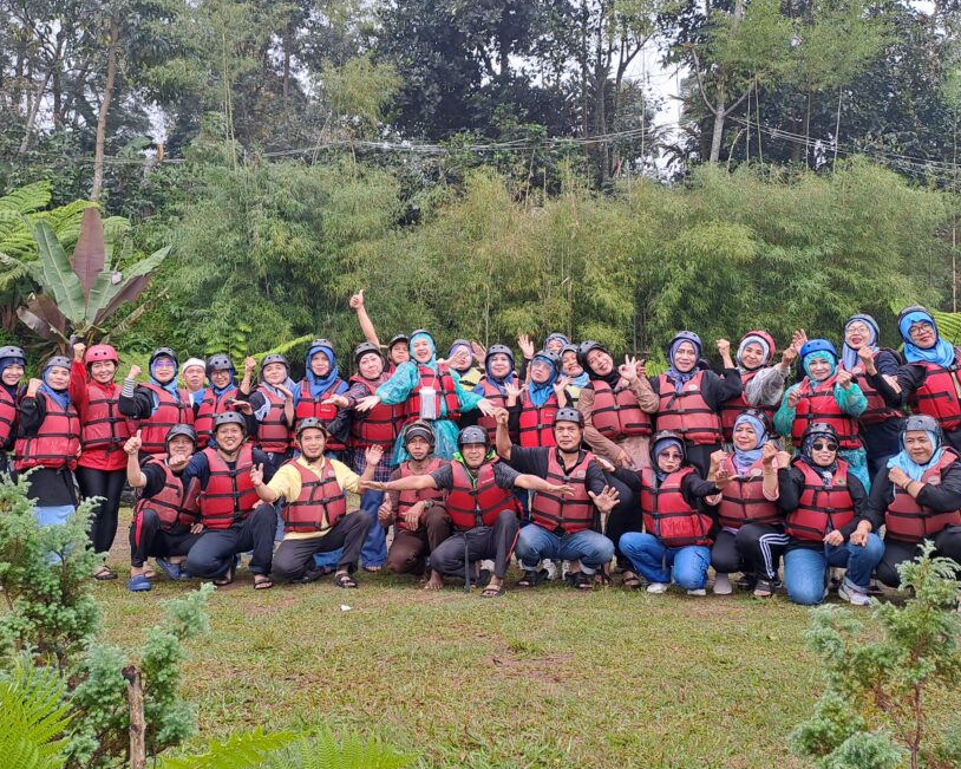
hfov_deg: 55.6
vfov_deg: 45.7
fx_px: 910
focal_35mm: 32
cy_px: 345
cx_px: 432
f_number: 1.8
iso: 32
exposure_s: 1/195
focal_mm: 4.65
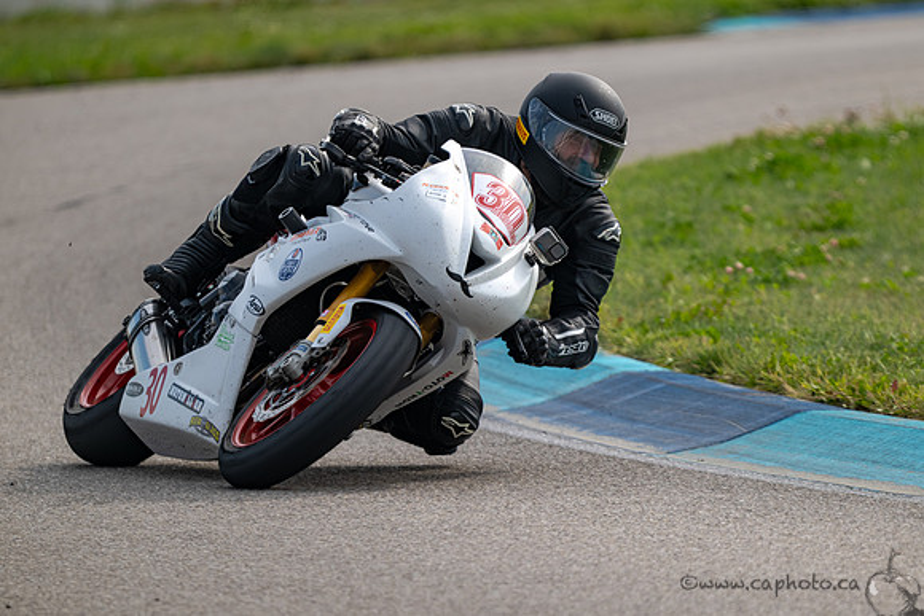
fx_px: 17190
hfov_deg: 3.1
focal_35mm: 670
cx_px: 516
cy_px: 344
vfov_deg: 2.1
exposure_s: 1/1250
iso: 280
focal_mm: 600
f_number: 6.3
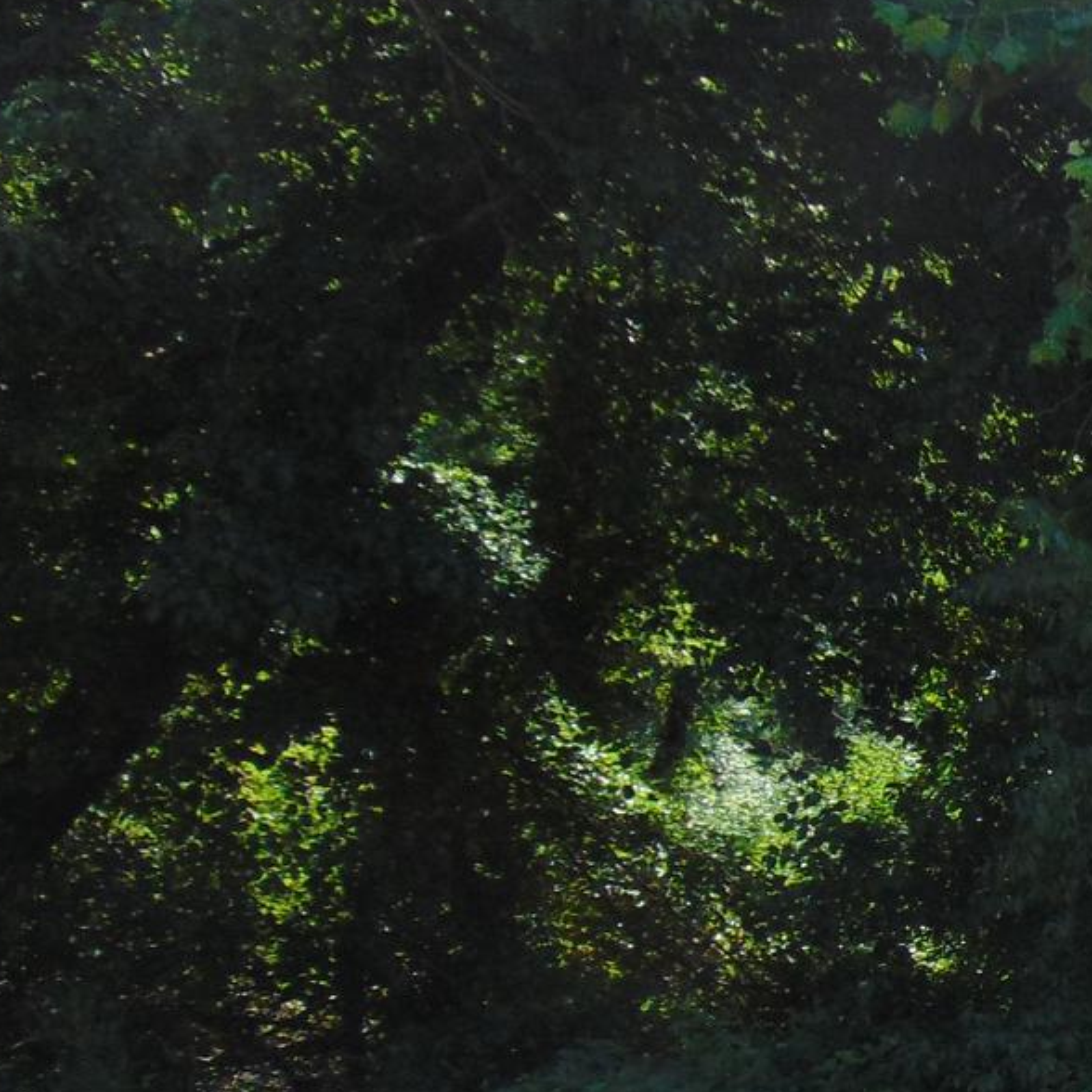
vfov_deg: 22.1
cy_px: 895
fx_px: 2748
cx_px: 1665
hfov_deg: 19.4
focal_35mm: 77
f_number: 3
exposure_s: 1/500
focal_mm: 4.5
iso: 80
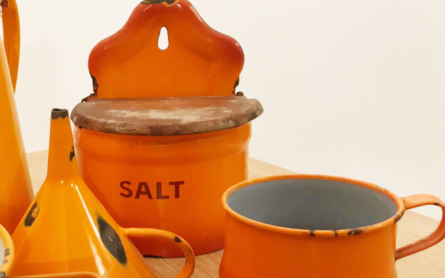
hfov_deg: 28.5
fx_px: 813
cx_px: -15
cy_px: 214
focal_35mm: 67
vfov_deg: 19.3
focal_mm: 3.99
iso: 125
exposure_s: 1/33
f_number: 1.8
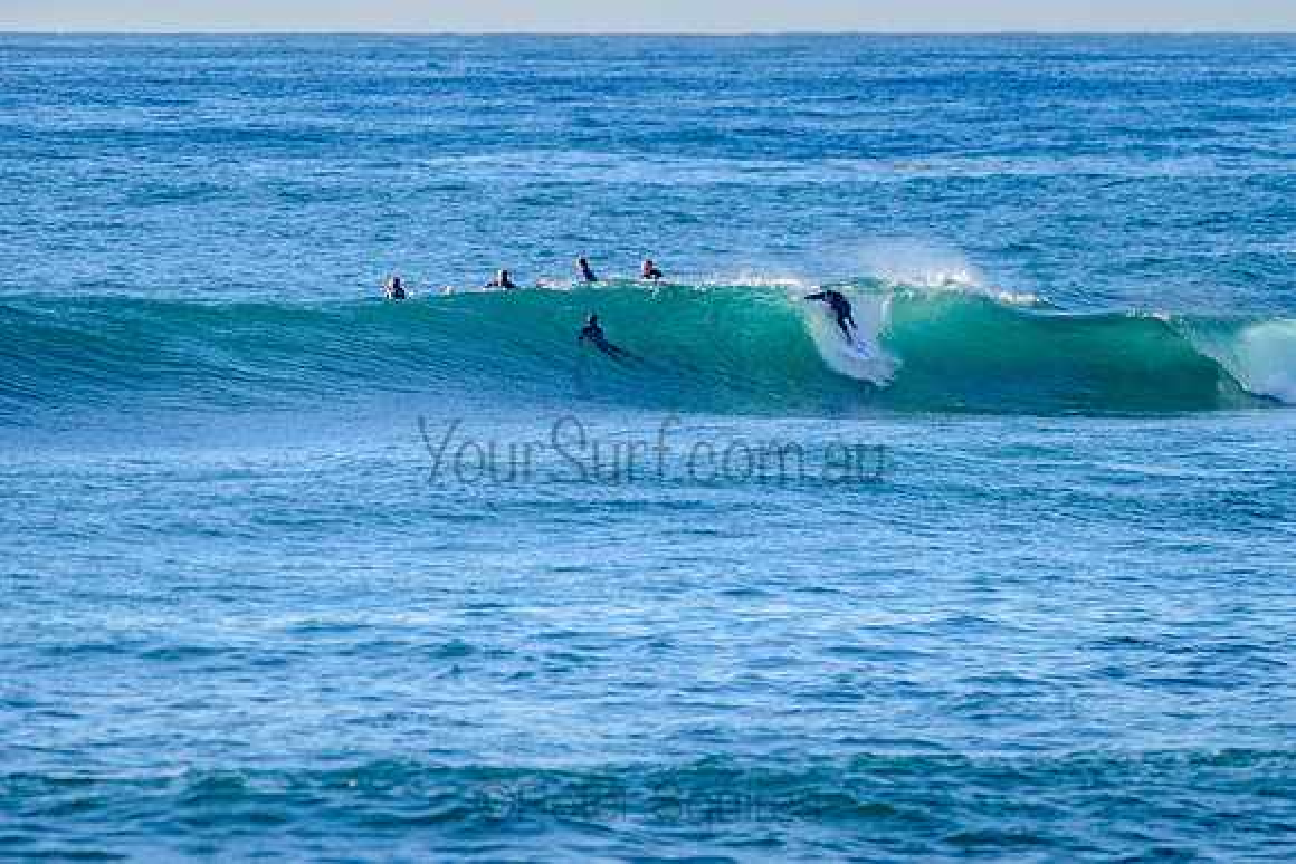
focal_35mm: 613
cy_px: 368
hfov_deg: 3.4
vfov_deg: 2.2
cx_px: 795
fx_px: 22080
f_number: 5.6
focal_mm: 500
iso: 320
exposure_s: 1/2000
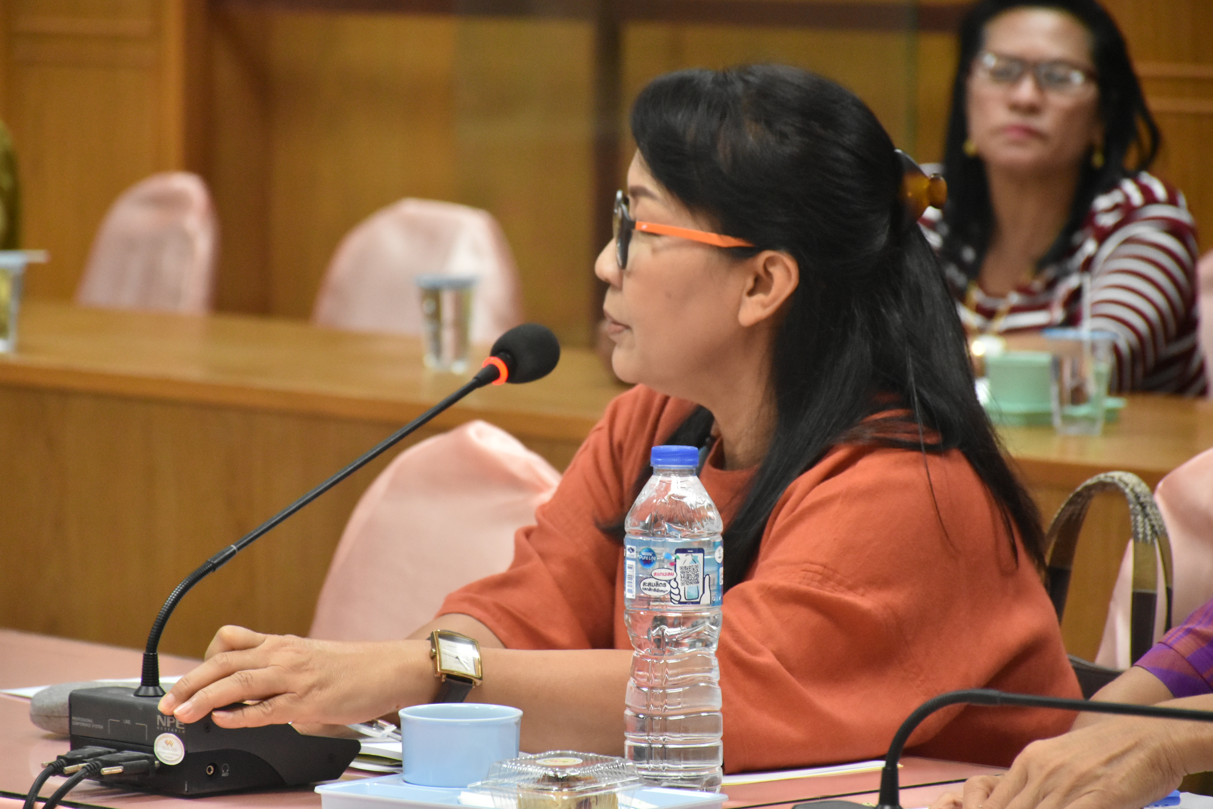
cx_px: 606
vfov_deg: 6.5
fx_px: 7075
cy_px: 404
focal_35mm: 210
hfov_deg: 9.8
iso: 2500
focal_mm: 140
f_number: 5.6
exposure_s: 1/125
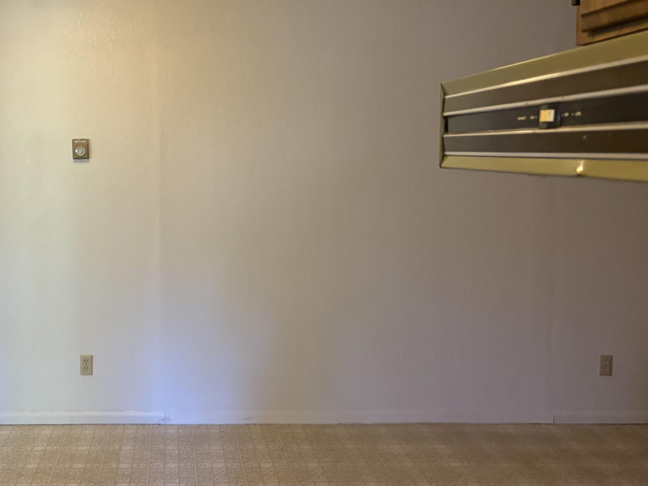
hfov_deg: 43.4
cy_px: 194
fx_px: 786
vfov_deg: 34.2
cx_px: 164
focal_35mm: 42
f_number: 1.6
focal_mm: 5.96
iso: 250
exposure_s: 1/60
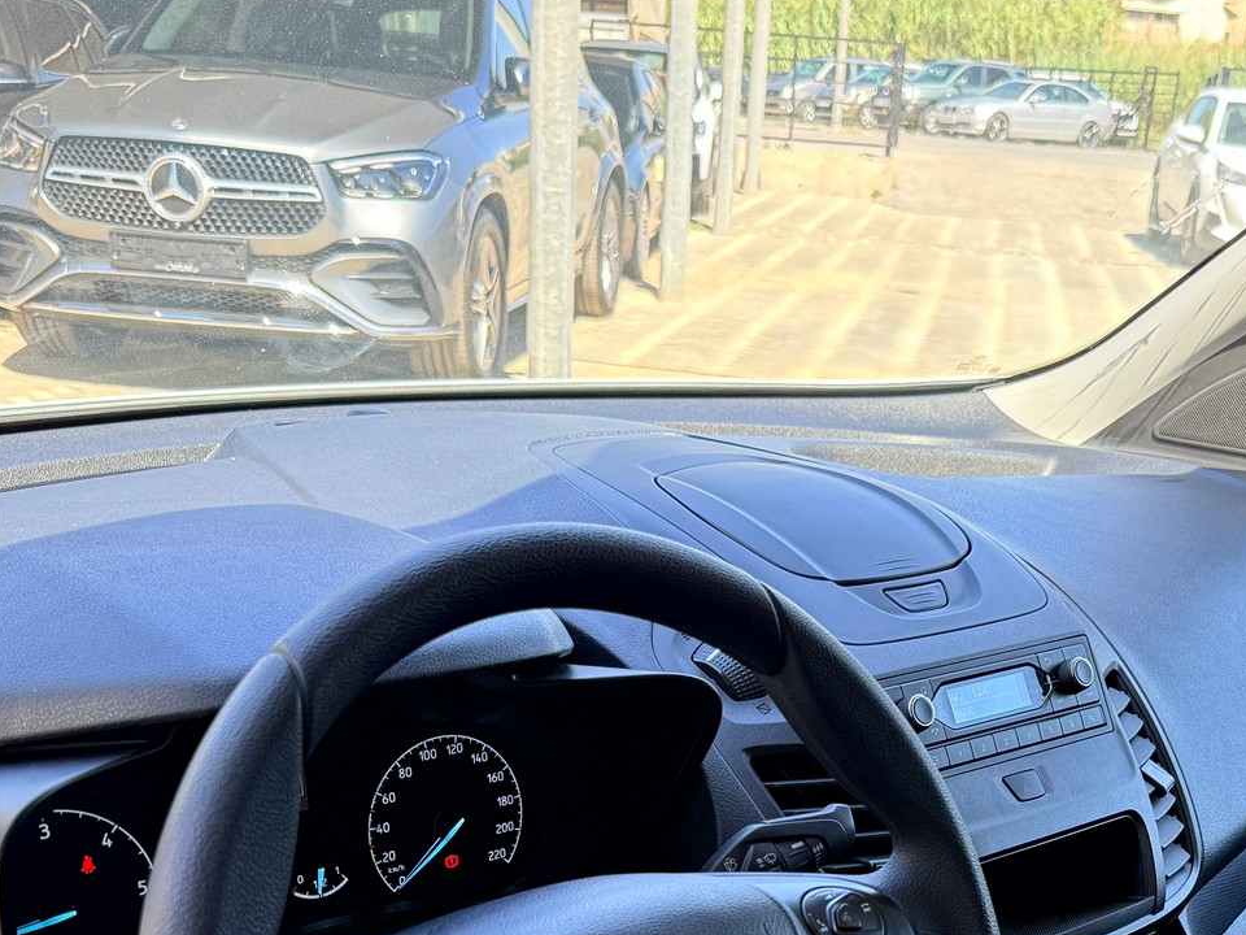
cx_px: 785
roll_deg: -5.0
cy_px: 905
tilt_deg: -23.9
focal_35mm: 48
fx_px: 1728
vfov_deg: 28.6
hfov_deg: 39.4
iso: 160
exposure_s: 1/237
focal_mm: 6.76
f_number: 1.78
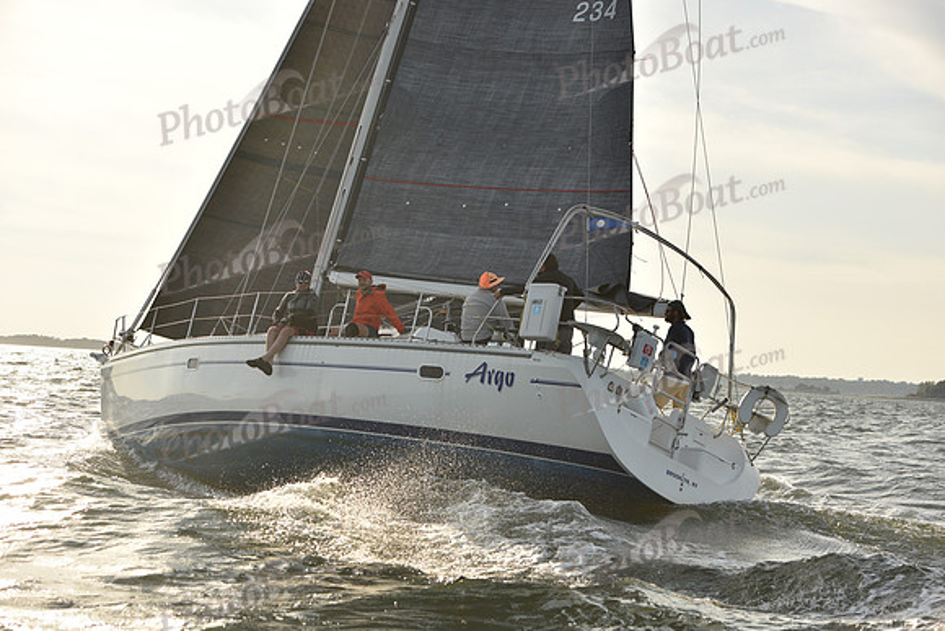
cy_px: 316
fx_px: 1838
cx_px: 472
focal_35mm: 70
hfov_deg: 28.8
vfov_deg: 19.5
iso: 250
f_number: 5
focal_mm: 70
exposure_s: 1/1600
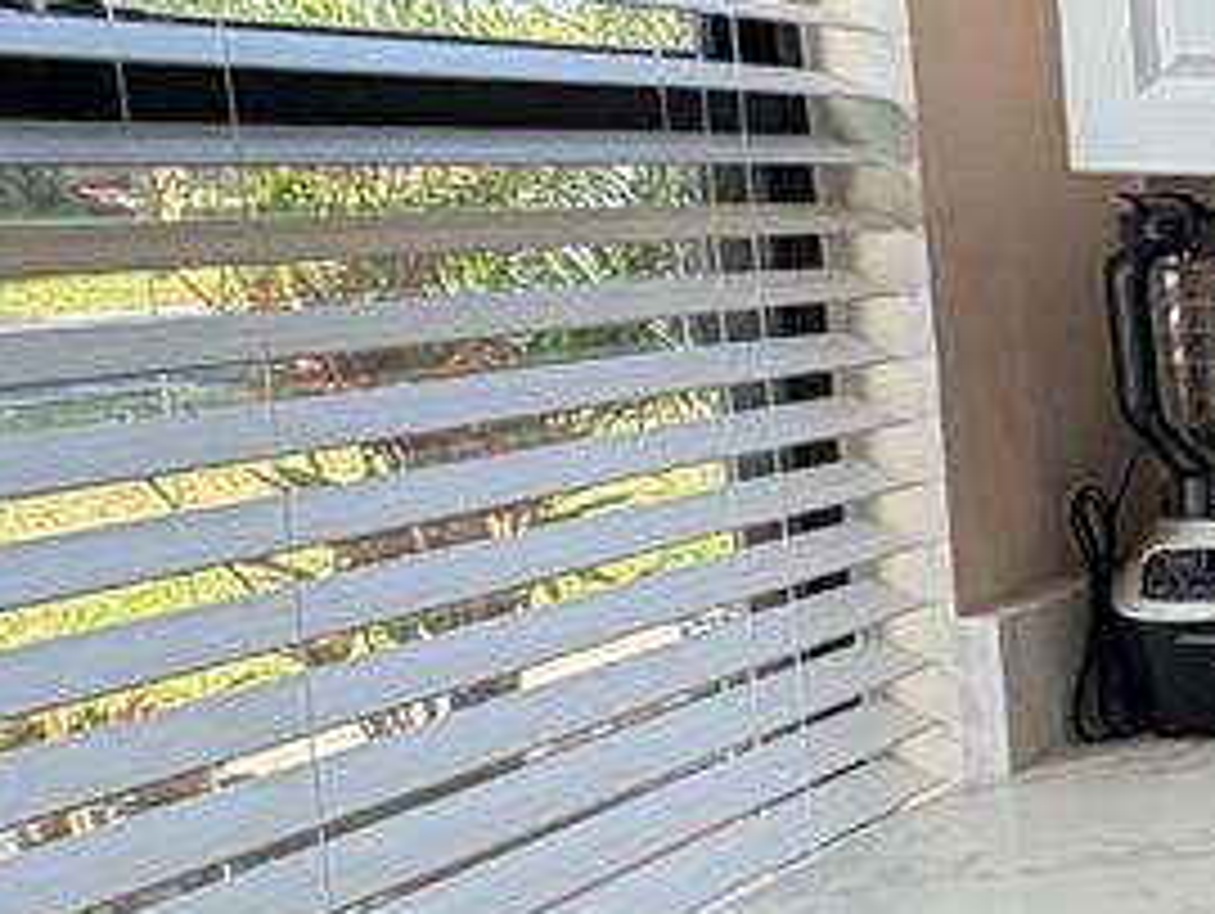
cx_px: 2146
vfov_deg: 27.6
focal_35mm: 53
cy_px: 459
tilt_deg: -8.9
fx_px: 1862
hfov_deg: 22.5
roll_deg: -0.4
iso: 80
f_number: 2.2
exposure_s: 1/120
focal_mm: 2.22
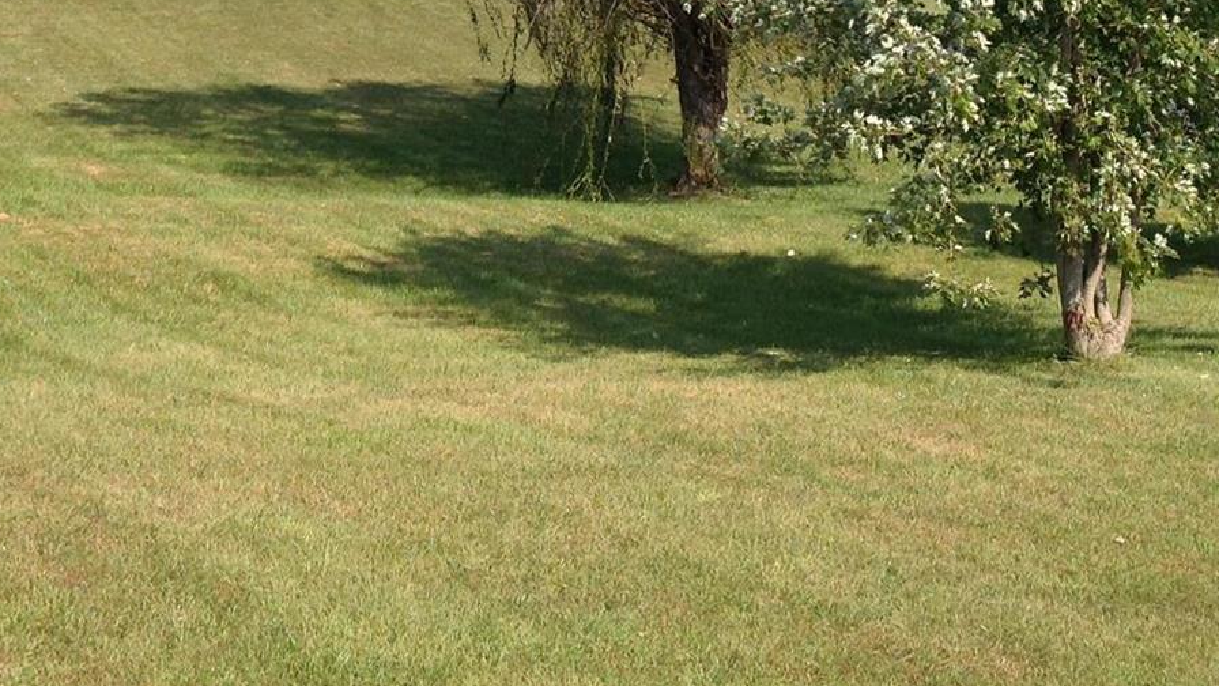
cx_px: 718
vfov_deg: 17.1
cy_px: -87
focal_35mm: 68
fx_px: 2198
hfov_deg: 30.9
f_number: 2.4
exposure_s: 1/1592
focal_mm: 4.28
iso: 50
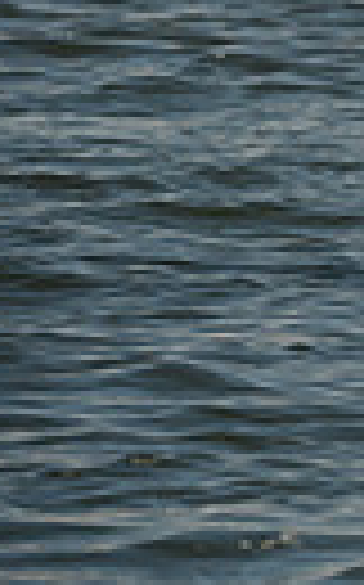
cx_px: 1276
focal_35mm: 1274
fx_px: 20266
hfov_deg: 1.0
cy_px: -155
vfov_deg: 1.7
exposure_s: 1/1250
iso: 250
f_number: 8
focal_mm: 280
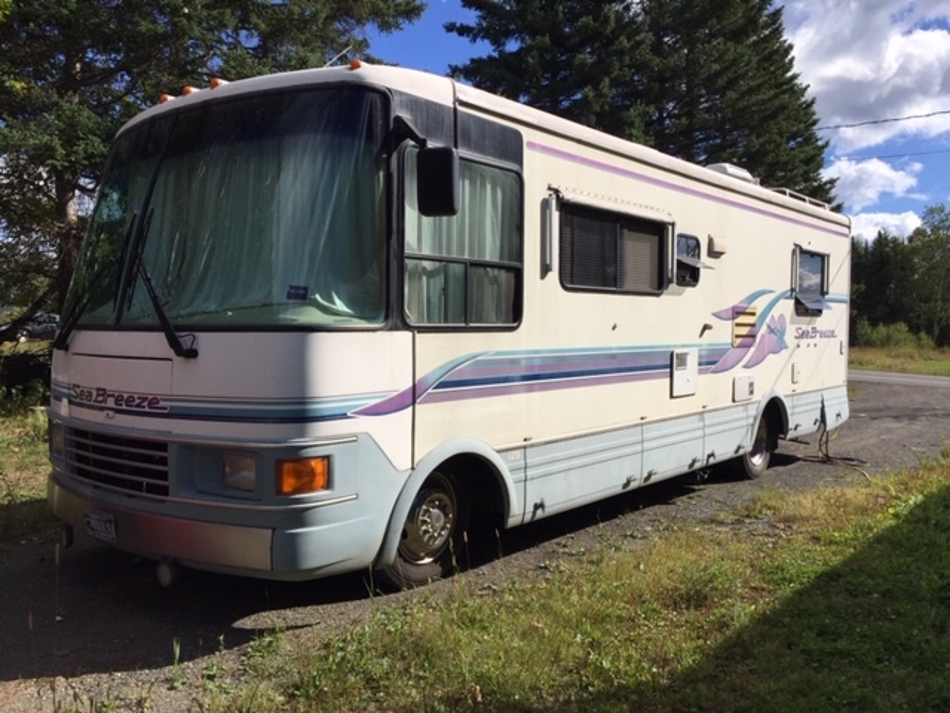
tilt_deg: +0.6
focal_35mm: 29
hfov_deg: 61.7
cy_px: 356
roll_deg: +0.5
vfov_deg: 48.2
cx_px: 475
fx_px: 796
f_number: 2.2
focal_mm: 4.15
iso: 32
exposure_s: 1/3597
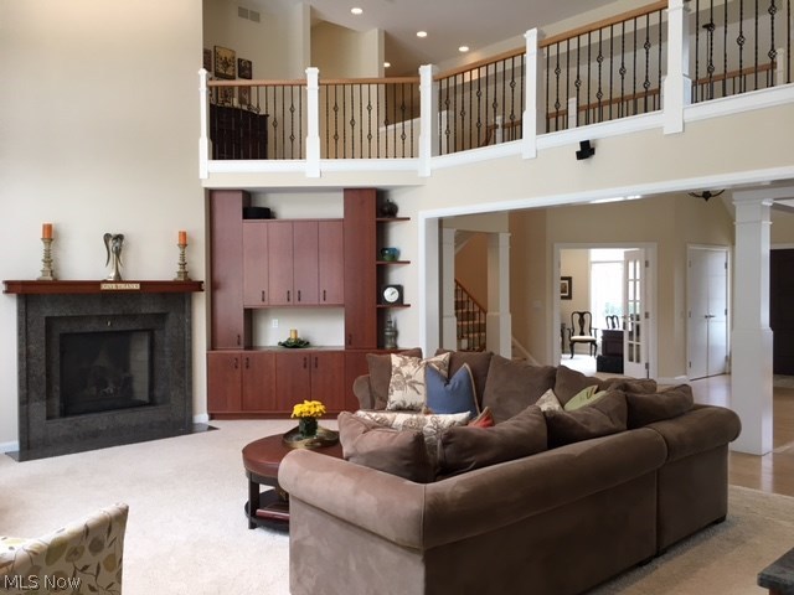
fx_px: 665
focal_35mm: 29
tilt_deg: -1.6
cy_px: 298
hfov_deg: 61.7
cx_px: 397
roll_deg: +0.1
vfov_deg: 48.2
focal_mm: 4.15
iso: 32
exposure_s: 1/30
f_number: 2.2
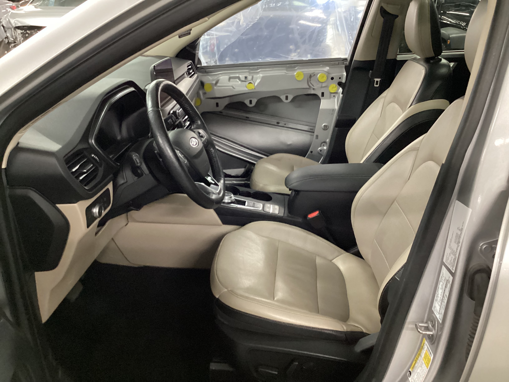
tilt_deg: -24.5
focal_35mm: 31
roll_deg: -0.9
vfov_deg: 45.4
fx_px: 456
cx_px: 254
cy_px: 191
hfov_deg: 58.4
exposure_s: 1/25
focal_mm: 3.3
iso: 640
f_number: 2.4
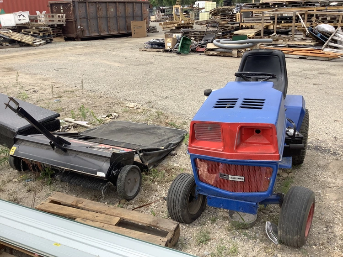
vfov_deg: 45.5
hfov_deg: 58.3
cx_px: 172
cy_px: 128
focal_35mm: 31
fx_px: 307
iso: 25
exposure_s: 1/815
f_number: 2.4
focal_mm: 3.3
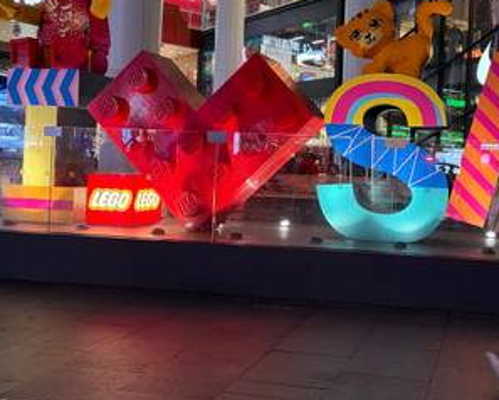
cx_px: 400
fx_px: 606
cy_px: 170
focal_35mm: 41
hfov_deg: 42.7
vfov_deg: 36.4
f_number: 1.6
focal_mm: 5.96
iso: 250
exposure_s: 1/60
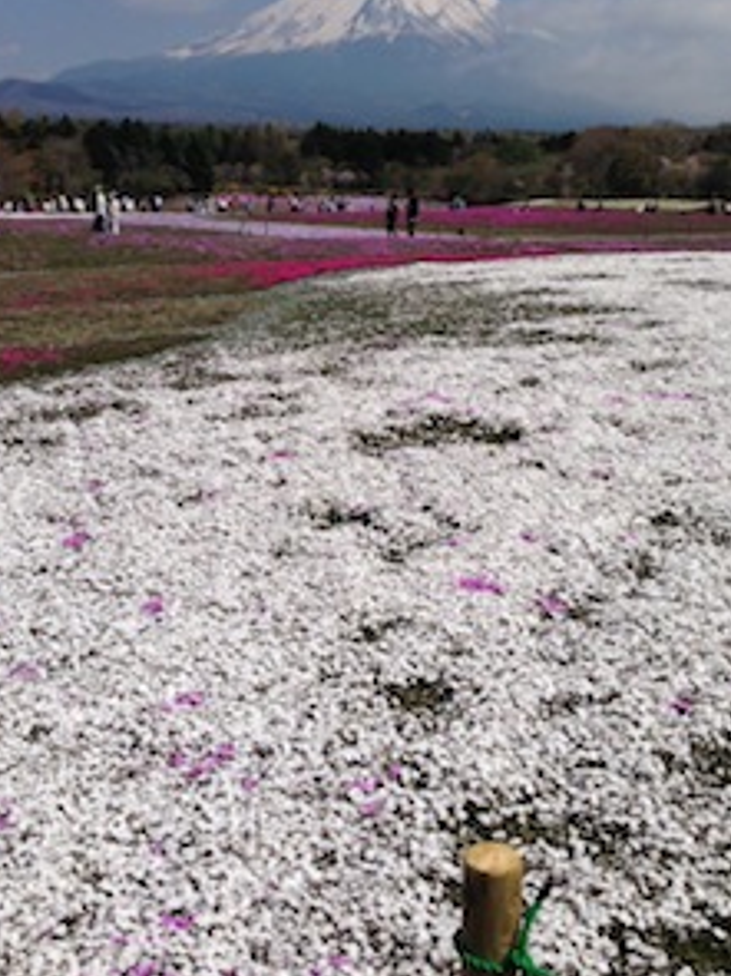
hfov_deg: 33.5
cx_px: 321
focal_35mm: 43
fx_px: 1212
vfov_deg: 43.6
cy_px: 374
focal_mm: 4.12
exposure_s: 1/3876
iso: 50
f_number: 2.4
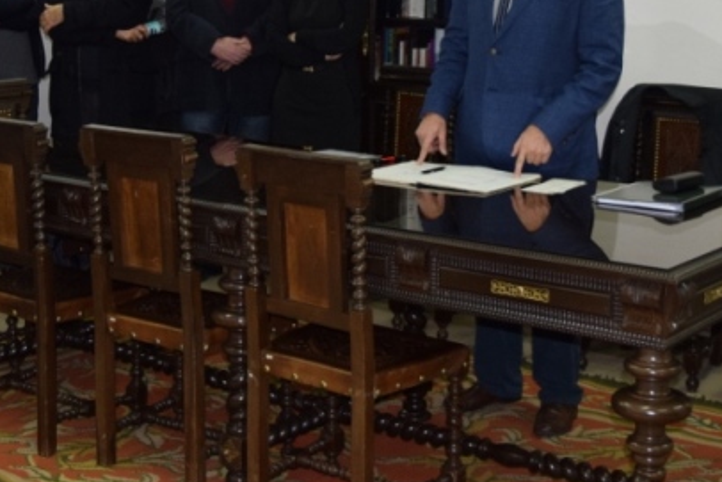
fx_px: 1424
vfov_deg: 19.1
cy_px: 123
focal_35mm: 71
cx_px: 267
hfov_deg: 28.3
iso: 800
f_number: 4
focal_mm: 24
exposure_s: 1/80
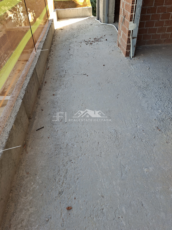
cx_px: 86
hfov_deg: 58.9
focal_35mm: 23
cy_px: 115
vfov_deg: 73.9
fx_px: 152
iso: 50
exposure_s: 1/186
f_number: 1.8
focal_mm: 5.54
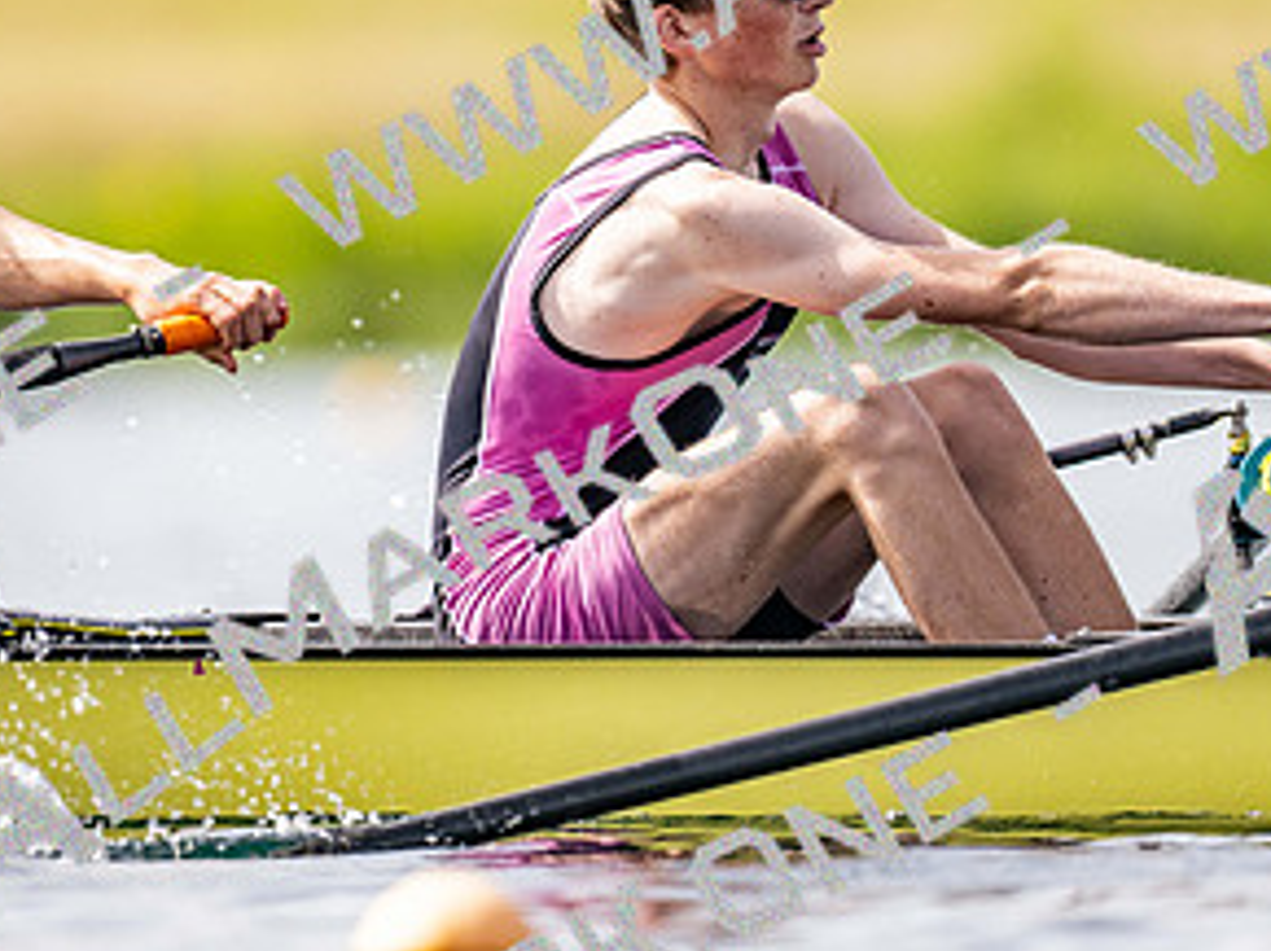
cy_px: 261
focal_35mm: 1155
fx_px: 42373
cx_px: 820
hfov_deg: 1.7
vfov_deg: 1.3
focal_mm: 600
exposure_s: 1/2500
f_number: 4
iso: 220
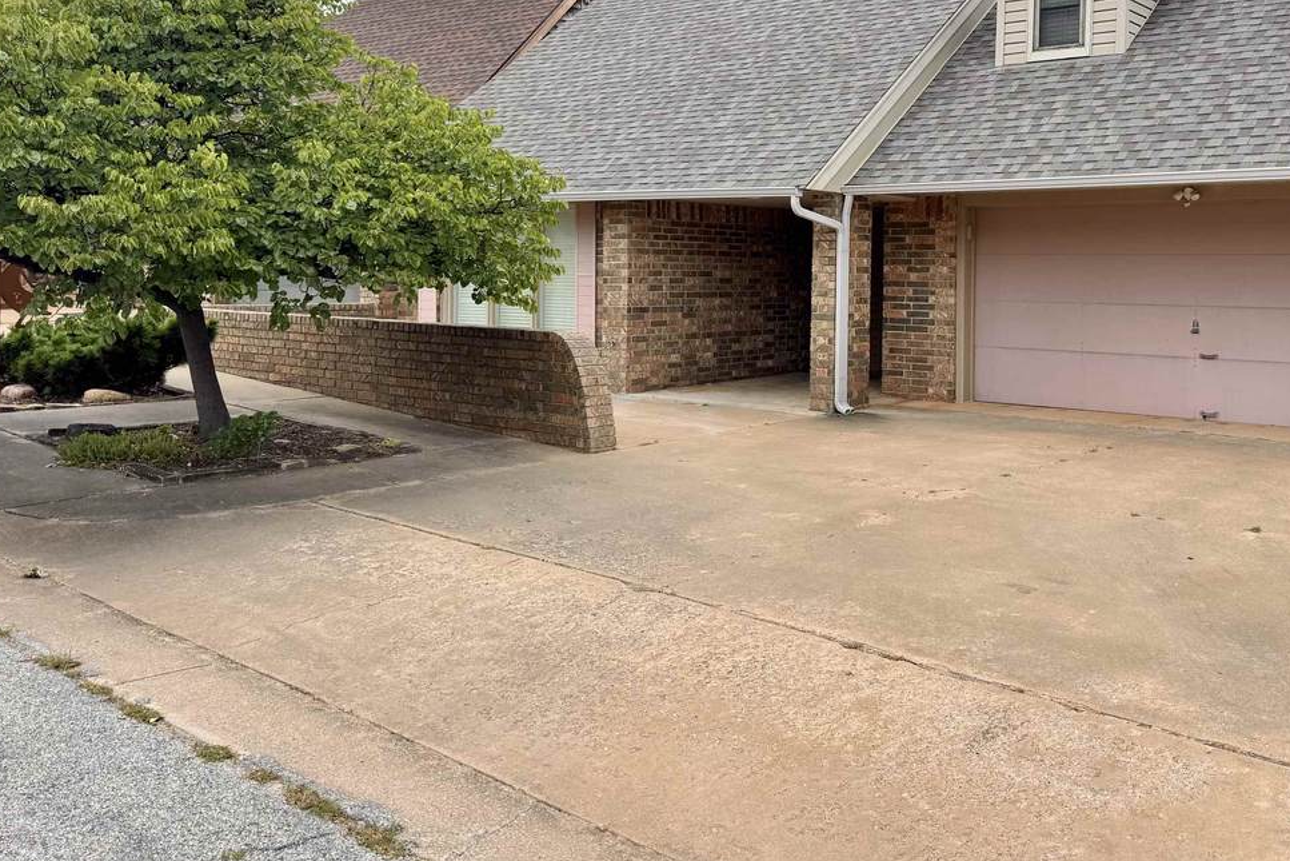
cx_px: 816
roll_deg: -0.9
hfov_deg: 56.4
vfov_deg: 39.3
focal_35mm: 33
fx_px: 1183
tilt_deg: -0.4
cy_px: 252
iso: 80
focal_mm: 6.76
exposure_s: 1/1456
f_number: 1.78
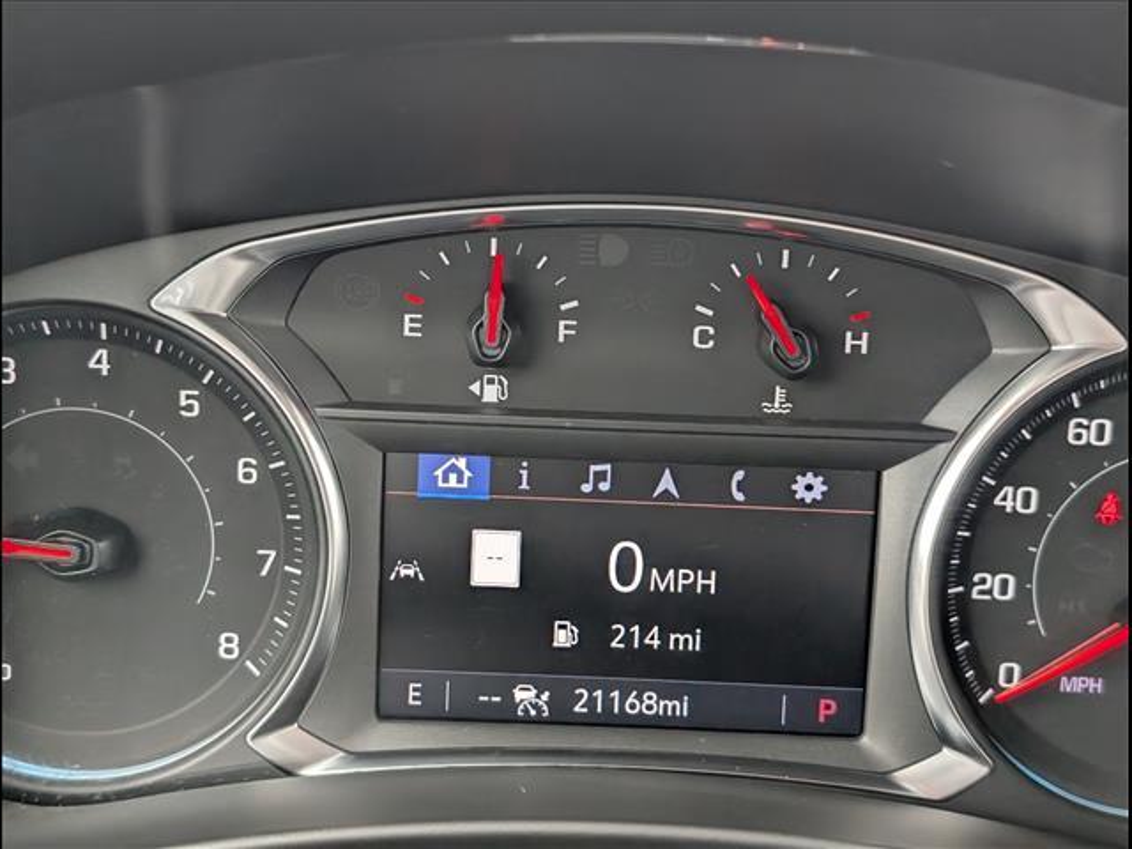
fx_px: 1602
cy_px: 424
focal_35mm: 49
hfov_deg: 38.9
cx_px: 566
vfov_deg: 29.7
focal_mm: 6.9
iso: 612
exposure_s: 1/833
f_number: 1.68
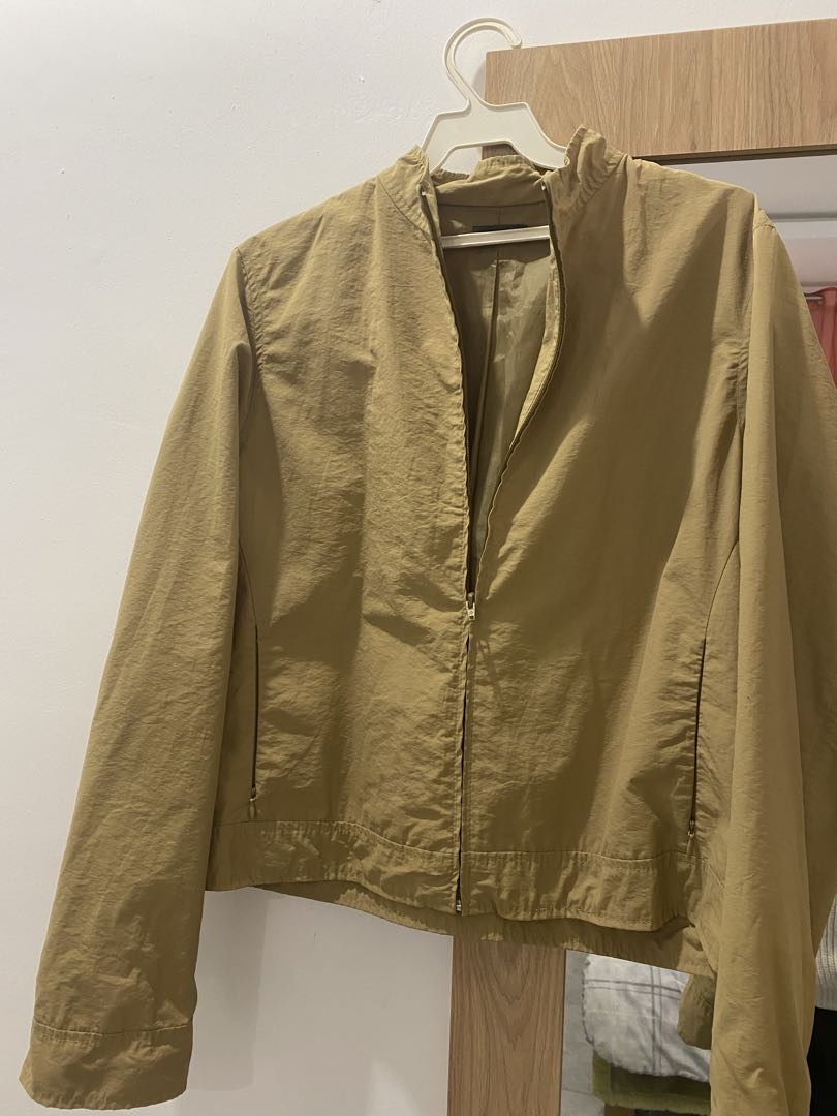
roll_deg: -1.5
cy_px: 558
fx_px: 838
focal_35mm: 26
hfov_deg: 53.1
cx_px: 418
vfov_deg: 67.3
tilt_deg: -1.6
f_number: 1.8
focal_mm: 4.25
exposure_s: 1/50
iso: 200
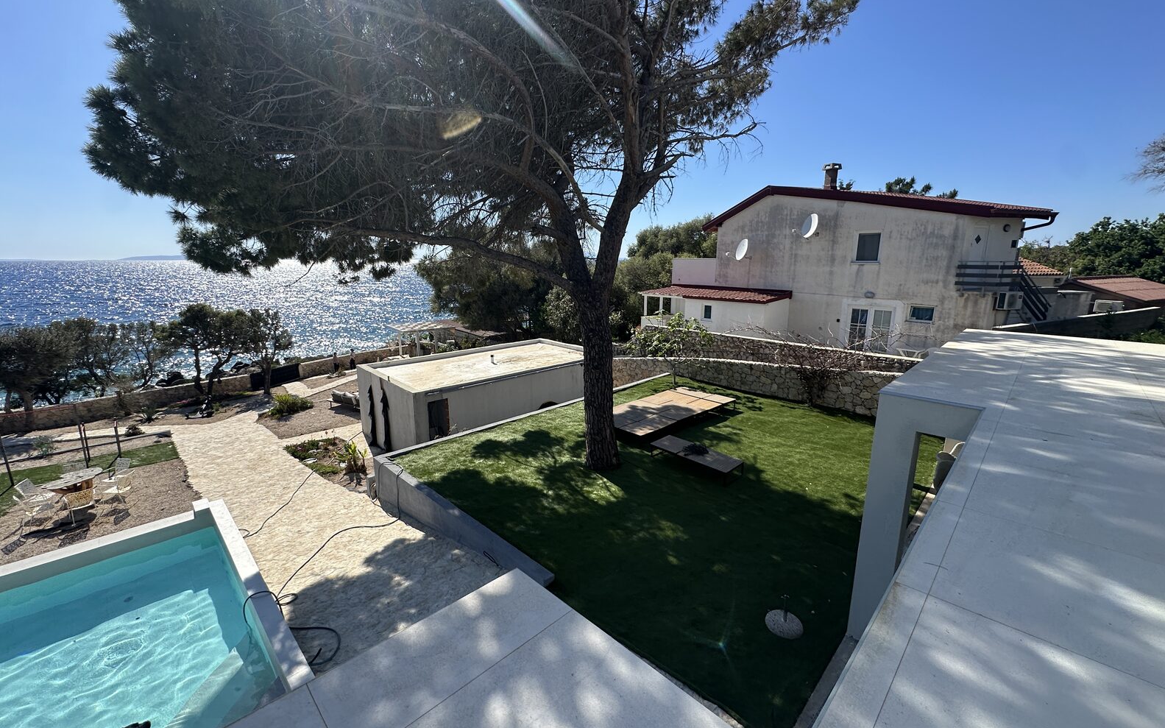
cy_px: 358
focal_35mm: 15
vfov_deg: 74.8
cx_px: 577
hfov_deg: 101.5
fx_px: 476
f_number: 2.2
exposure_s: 1/1689
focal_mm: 2.22
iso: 50
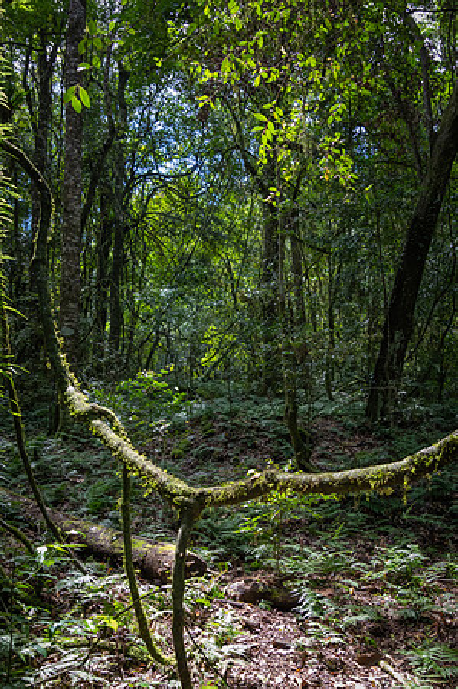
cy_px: 344
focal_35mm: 31
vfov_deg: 60.3
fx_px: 593
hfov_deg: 42.2
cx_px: 229
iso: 800
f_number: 5.6
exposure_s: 1/125
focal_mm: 21
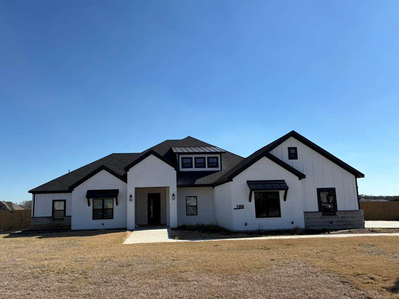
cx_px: 186
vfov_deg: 48.2
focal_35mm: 29
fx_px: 334
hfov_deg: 61.6
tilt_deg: +8.1
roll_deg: +2.2
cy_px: 153
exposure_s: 1/4329
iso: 50
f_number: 1.6
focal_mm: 5.96
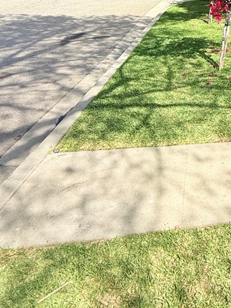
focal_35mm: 32
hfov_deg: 37.5
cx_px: 250
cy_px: 8
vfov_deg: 48.1
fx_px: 285
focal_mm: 2.22
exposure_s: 1/1312
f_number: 2.2
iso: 50
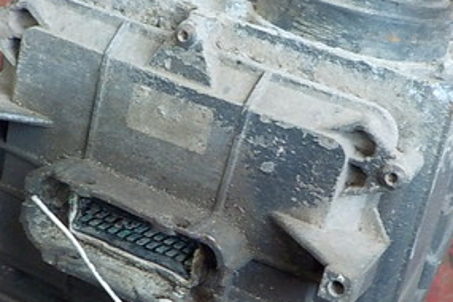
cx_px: 215
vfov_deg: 19.5
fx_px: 881
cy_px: 159
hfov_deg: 28.8
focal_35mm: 70
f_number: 3.3
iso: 280
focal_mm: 4.1
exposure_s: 1/30
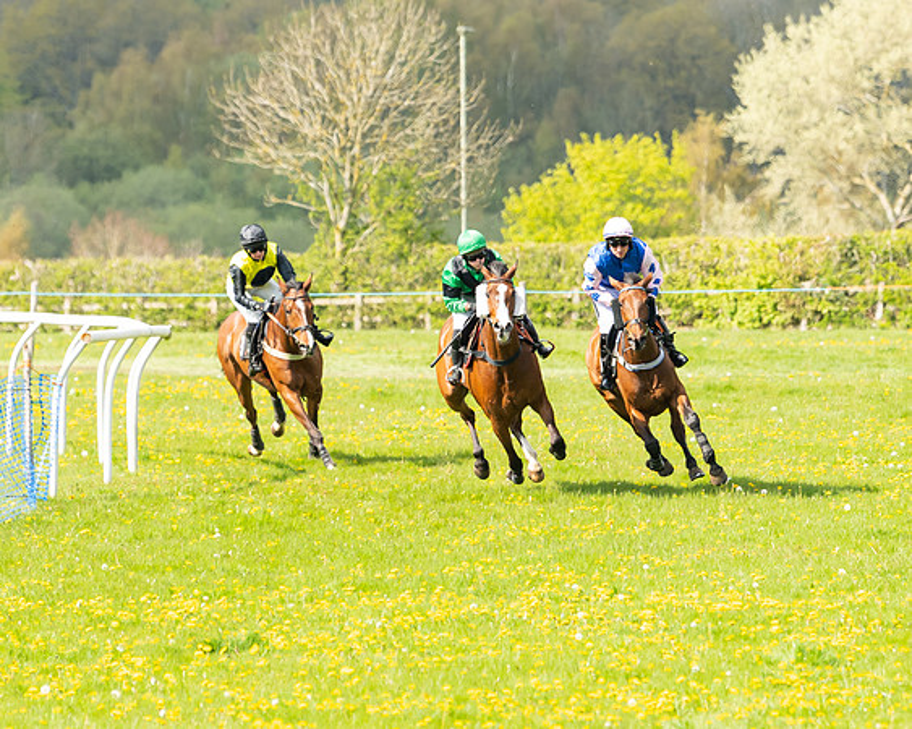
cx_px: 559
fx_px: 11310
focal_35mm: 419
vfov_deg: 3.7
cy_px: 410
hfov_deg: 4.6
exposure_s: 1/1000
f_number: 4
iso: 200
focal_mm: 200
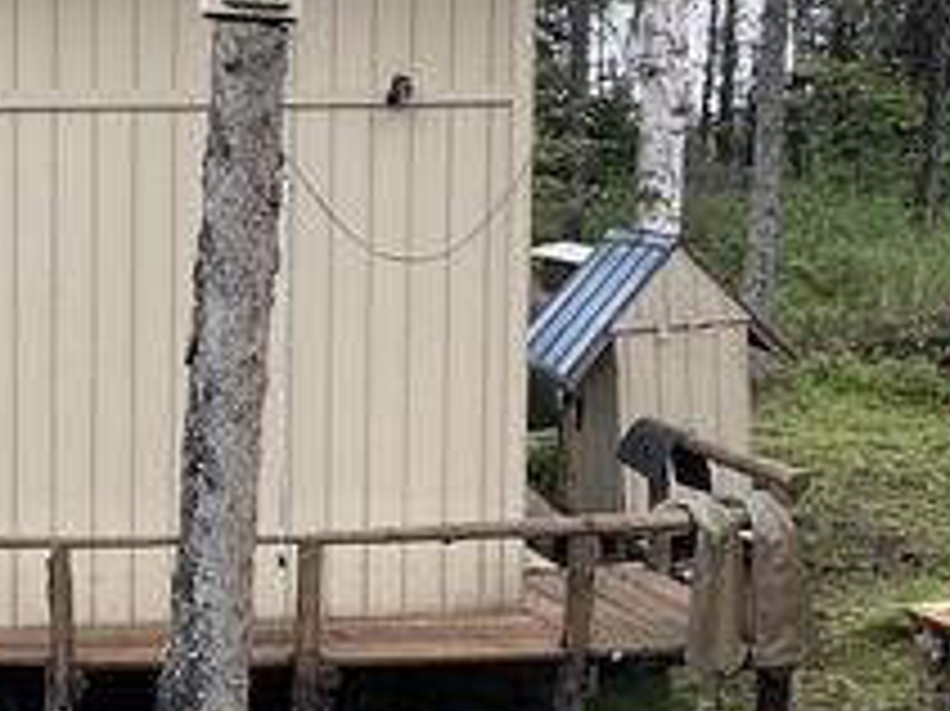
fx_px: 2414
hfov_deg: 21.0
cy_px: 198
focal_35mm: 88
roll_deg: +0.3
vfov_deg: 16.7
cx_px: -140
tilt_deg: -6.1
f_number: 1.8
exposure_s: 1/188
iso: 16
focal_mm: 3
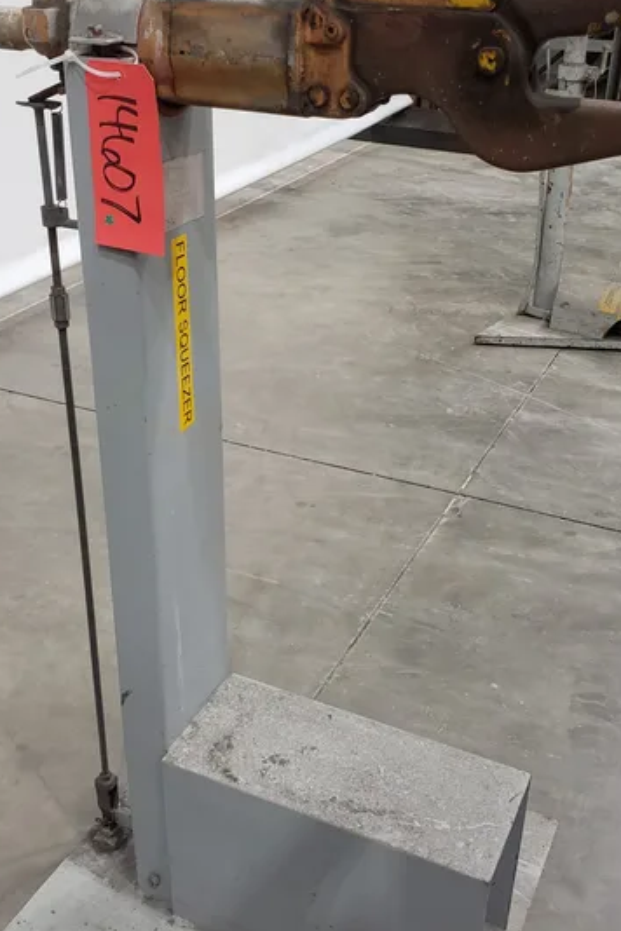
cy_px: 474
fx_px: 983
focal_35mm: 38
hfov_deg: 35.0
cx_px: 297
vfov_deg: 50.7
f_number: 2.4
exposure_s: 1/20
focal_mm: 4.3
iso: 250
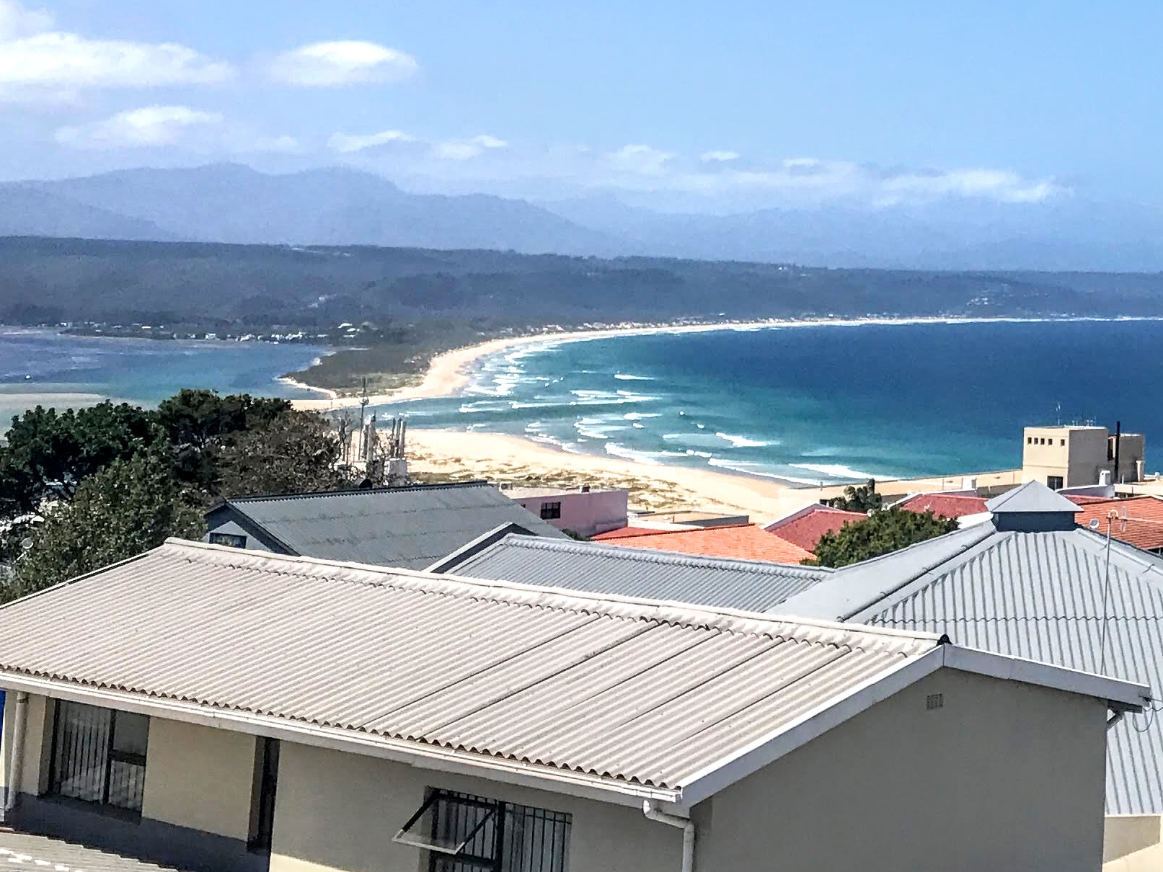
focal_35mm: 70
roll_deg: -1.7
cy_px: -7
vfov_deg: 20.3
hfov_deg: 25.7
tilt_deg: +7.4
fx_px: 2352
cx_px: 1281
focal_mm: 3.99
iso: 20
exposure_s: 1/3546
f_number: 1.8
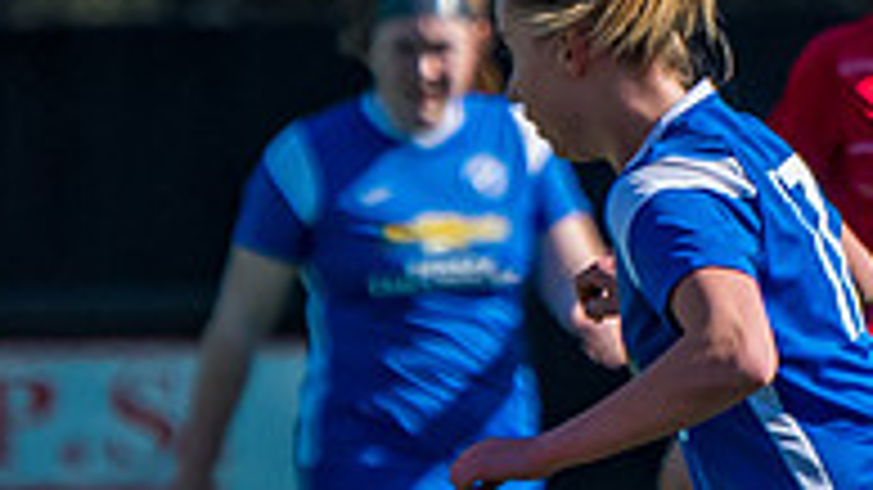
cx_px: 976
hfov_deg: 1.3
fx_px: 39758
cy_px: 821
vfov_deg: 0.7
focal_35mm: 1718
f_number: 4
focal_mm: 250
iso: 400
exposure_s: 1/3200
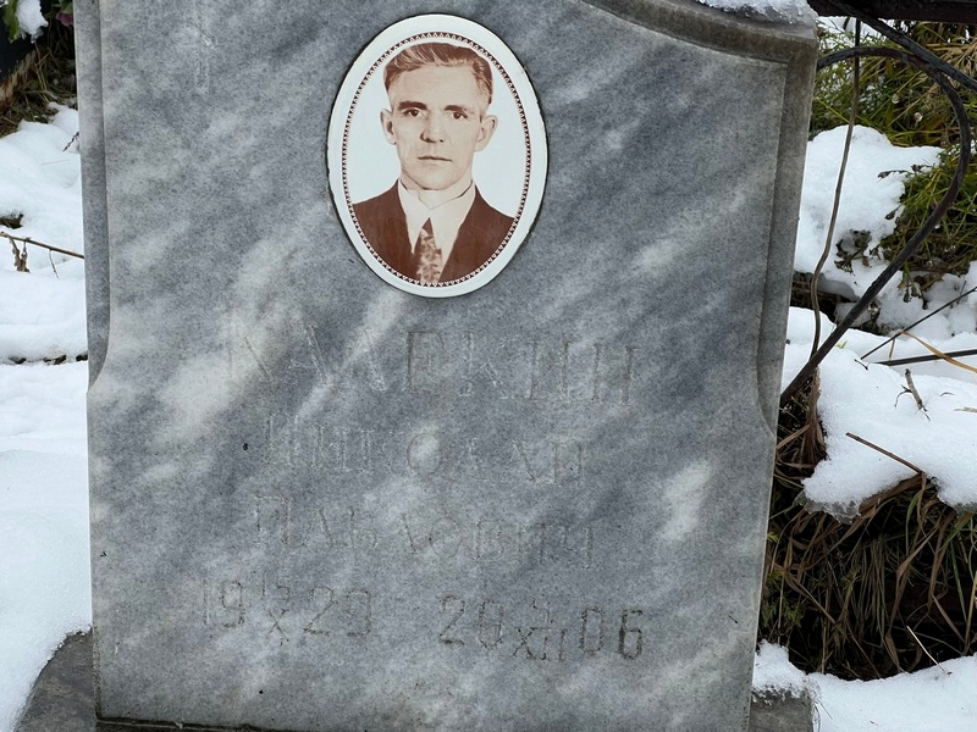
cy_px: 366
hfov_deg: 25.3
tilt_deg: -20.9
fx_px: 2173
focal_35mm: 77
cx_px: 488
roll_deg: -1.5
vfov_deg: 19.1
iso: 64
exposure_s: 1/99
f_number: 2.8
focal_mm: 9
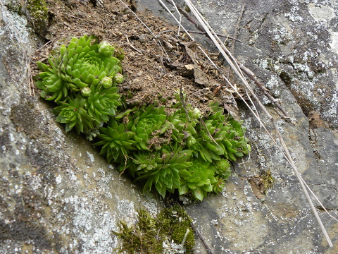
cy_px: 127
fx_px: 644
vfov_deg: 22.3
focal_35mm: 66
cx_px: 169
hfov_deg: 29.4
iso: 64
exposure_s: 1/71
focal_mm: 11.8
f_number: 3.5
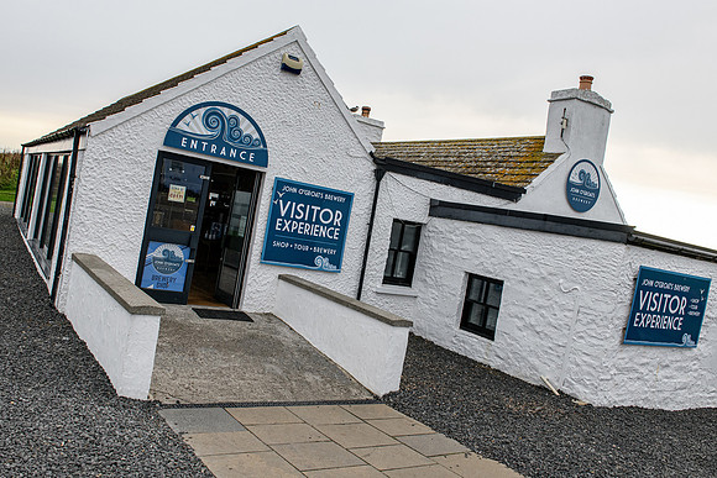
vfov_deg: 44.1
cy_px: 227
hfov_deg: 62.6
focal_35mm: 30
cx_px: 351
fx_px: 590
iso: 800
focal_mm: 26
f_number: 10
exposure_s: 1/400
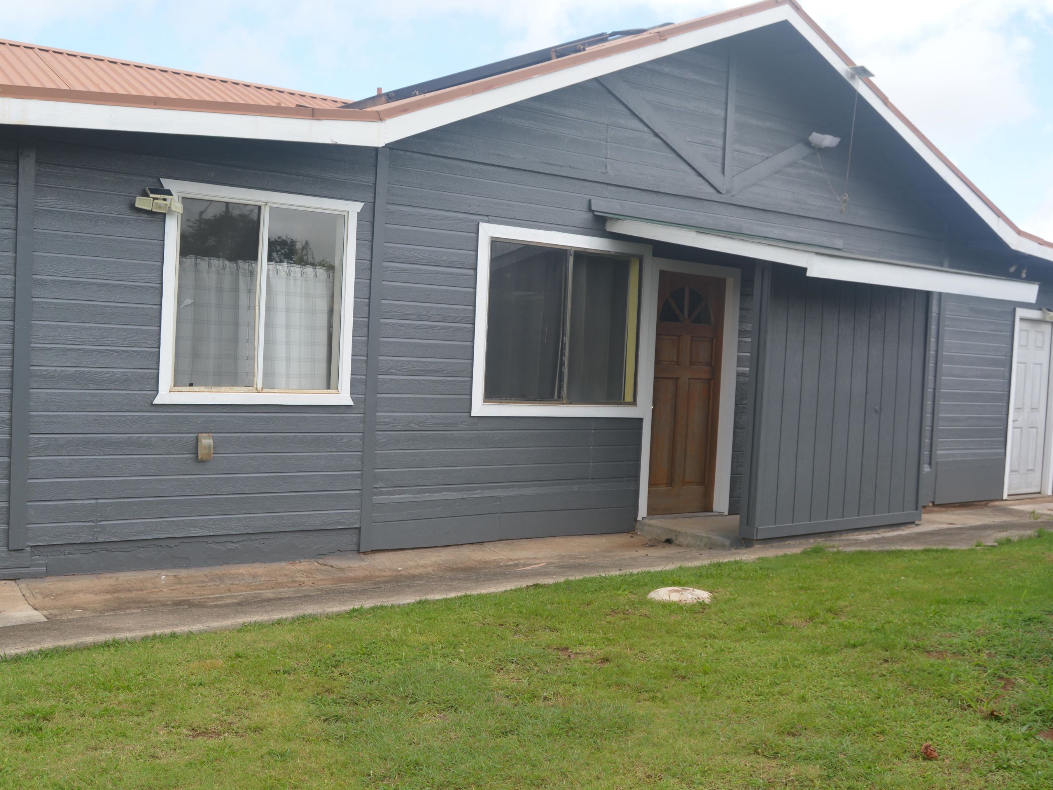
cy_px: 393
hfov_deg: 51.3
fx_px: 1095
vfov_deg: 39.7
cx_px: 479
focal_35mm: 36
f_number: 7.1
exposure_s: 1/200
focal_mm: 22
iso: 200
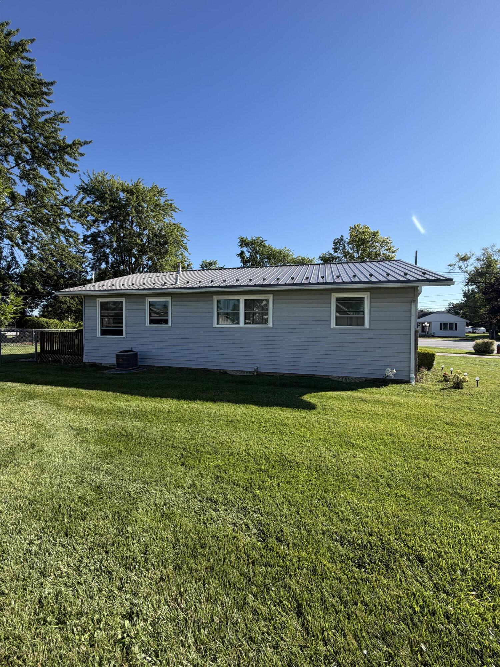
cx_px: 250
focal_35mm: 14
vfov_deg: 102.1
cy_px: 334
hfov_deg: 85.7
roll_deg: -1.2
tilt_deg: -1.2
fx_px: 270
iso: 32
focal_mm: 2.22
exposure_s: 1/770
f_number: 2.2
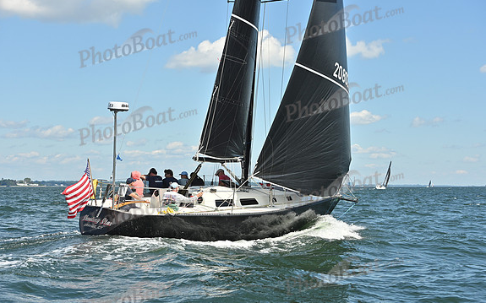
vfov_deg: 18.1
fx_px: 953
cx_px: 242
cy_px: 156
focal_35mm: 72
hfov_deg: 28.6
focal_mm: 70
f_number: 7.1
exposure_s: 1/1250
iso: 250
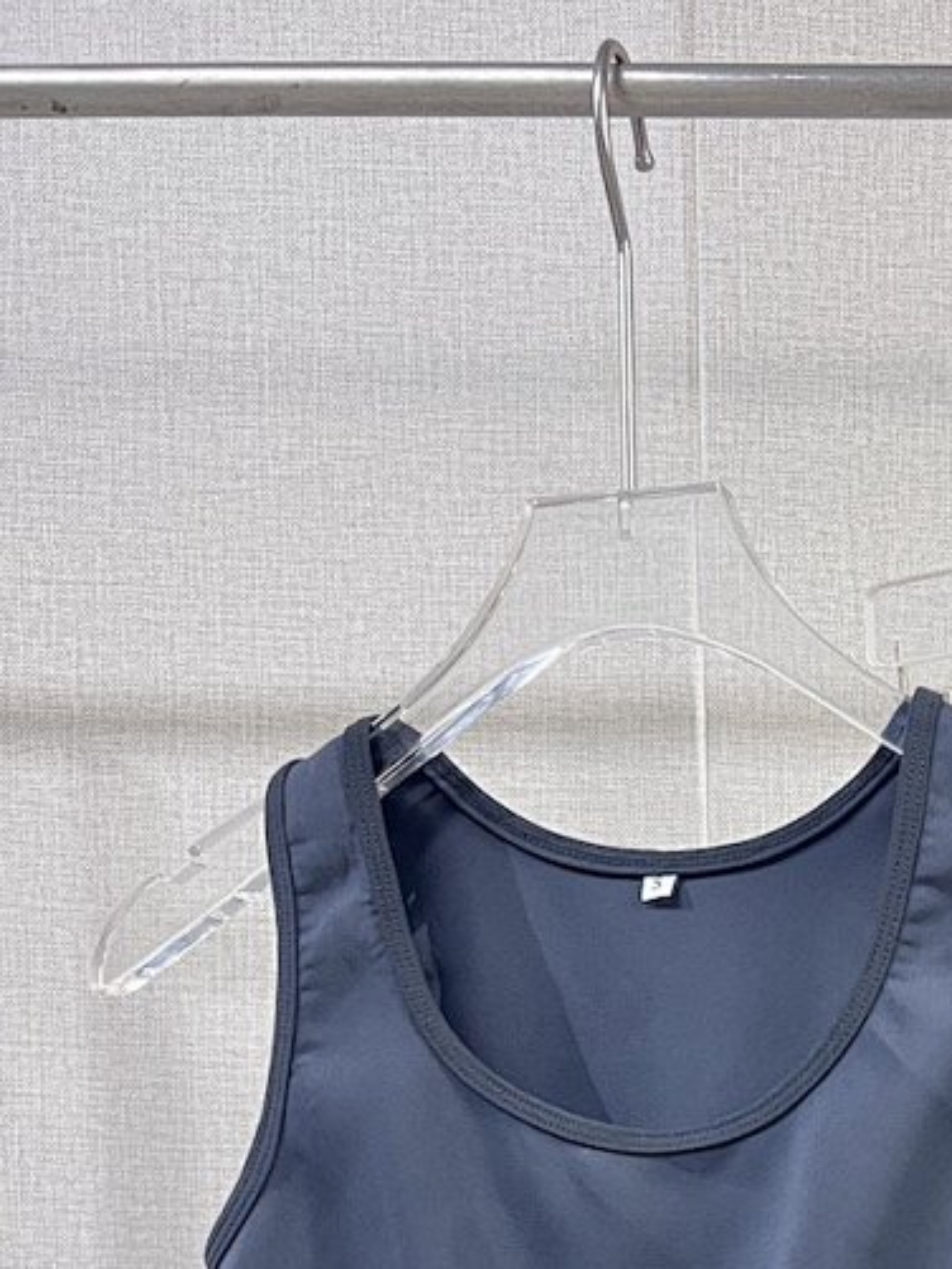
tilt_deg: -3.1
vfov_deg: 31.3
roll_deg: +2.2
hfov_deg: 24.5
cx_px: 1023
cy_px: 1322
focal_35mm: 56
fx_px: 2053
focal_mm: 5.7
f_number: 1.5
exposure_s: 1/50
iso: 250
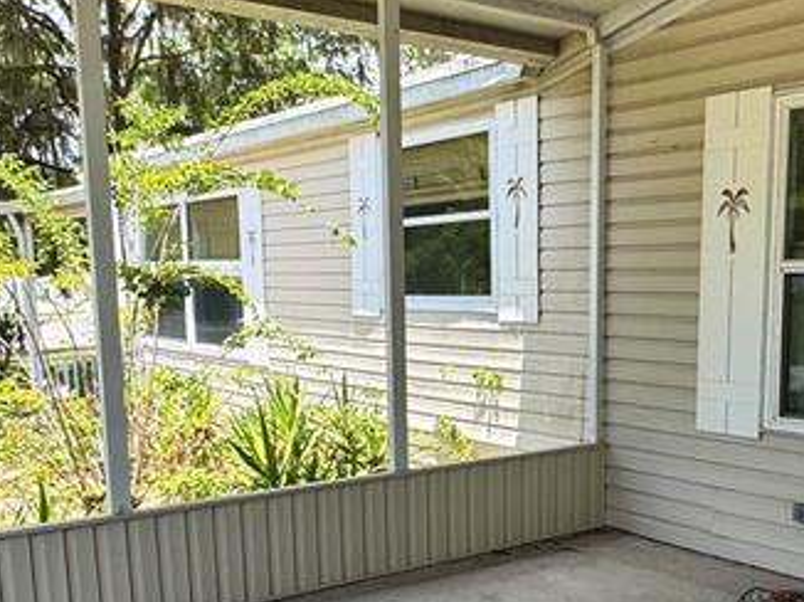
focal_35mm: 44
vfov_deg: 32.2
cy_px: 454
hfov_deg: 42.7
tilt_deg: -10.0
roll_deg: +0.0
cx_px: 498
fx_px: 1021
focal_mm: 2.22
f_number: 2.2
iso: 40
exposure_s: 1/295
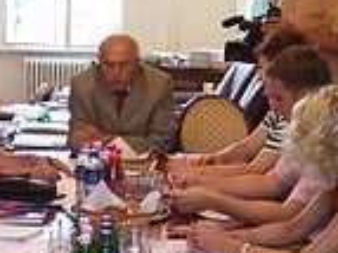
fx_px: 927
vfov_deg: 15.4
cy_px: 227
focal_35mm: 95
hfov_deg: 20.5
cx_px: 73
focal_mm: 5.6
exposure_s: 1/30
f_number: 2.7
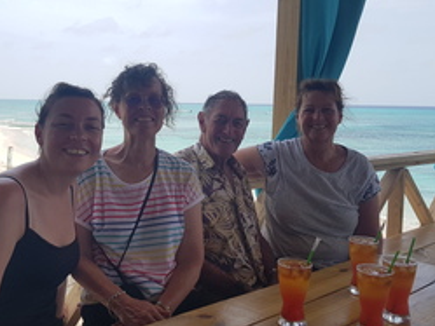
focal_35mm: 42
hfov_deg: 44.6
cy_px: 174
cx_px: 184
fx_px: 528
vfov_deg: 34.4
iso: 40
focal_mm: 4.2
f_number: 1.7
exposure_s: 1/1524
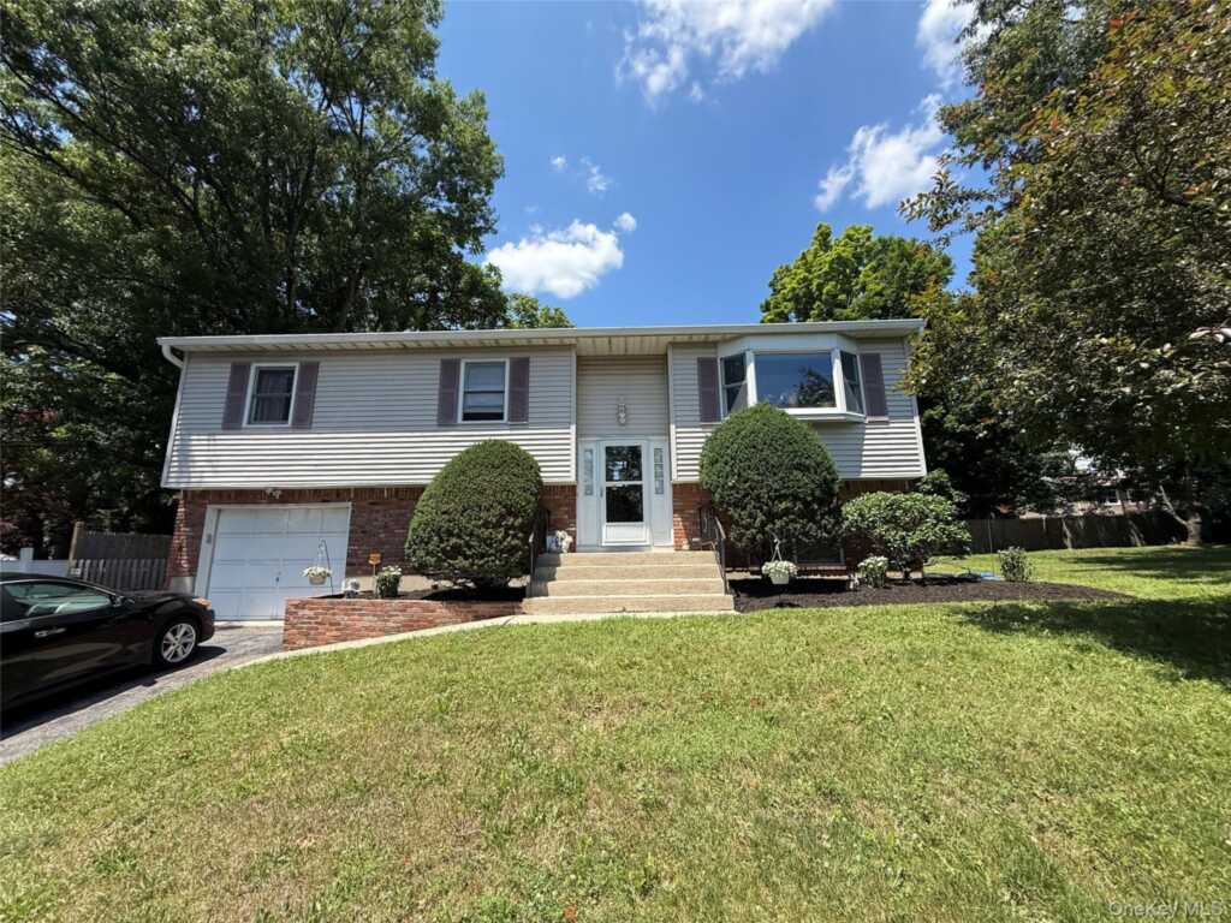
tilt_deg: +12.0
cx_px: 616
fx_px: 498
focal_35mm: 14
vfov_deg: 85.7
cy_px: 462
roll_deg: +1.0
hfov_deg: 102.1
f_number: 2.2
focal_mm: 2.22
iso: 64
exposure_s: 1/1464
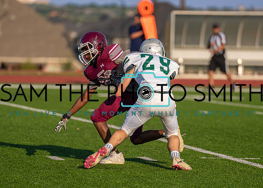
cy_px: 97
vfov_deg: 4.9
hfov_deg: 6.9
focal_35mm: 293
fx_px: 2189
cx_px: 141
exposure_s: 1/3200
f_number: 2.8
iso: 125
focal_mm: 200
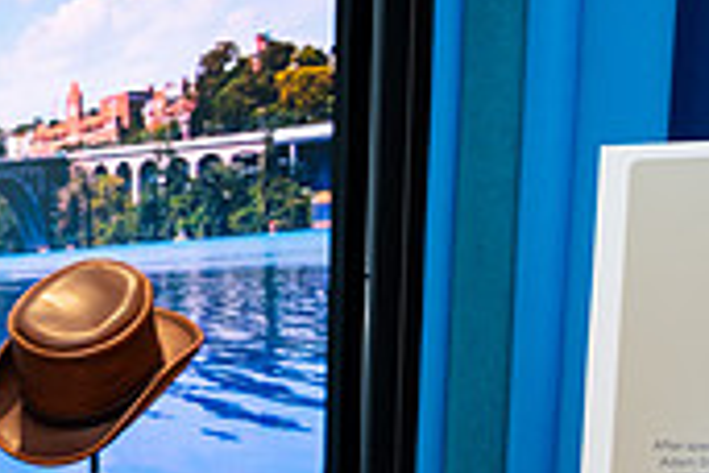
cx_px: 290
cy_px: 782
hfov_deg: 23.4
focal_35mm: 87
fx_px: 1713
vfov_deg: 14.3
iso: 400
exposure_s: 1/160
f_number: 3.2
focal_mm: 25.5
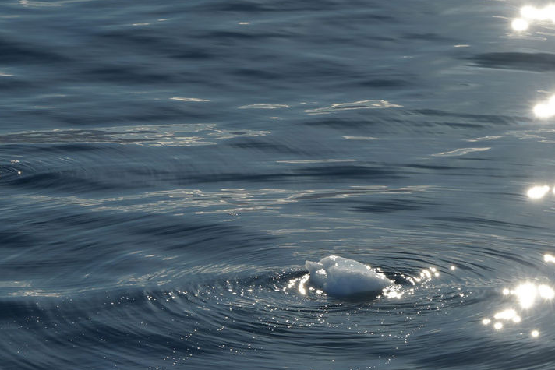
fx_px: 6615
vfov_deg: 3.2
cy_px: 233
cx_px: 341
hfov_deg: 4.8
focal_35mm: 429
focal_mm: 191
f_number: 11
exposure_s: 1/320
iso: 100
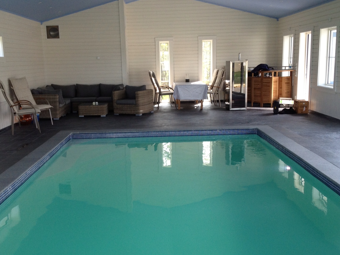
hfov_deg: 38.2
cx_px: 153
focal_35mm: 50
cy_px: 157
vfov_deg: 29.0
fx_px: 491
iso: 80
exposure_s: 1/120
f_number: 2.4
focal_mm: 4.28
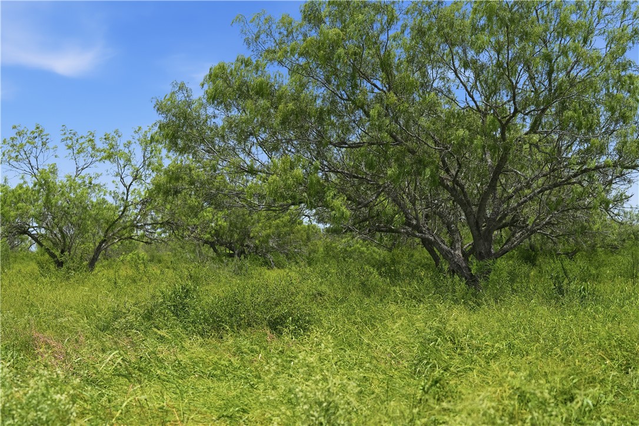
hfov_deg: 28.8
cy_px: 213
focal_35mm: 70
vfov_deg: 19.5
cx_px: 320
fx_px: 1242
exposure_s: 1/2500
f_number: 6.3
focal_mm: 70
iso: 640
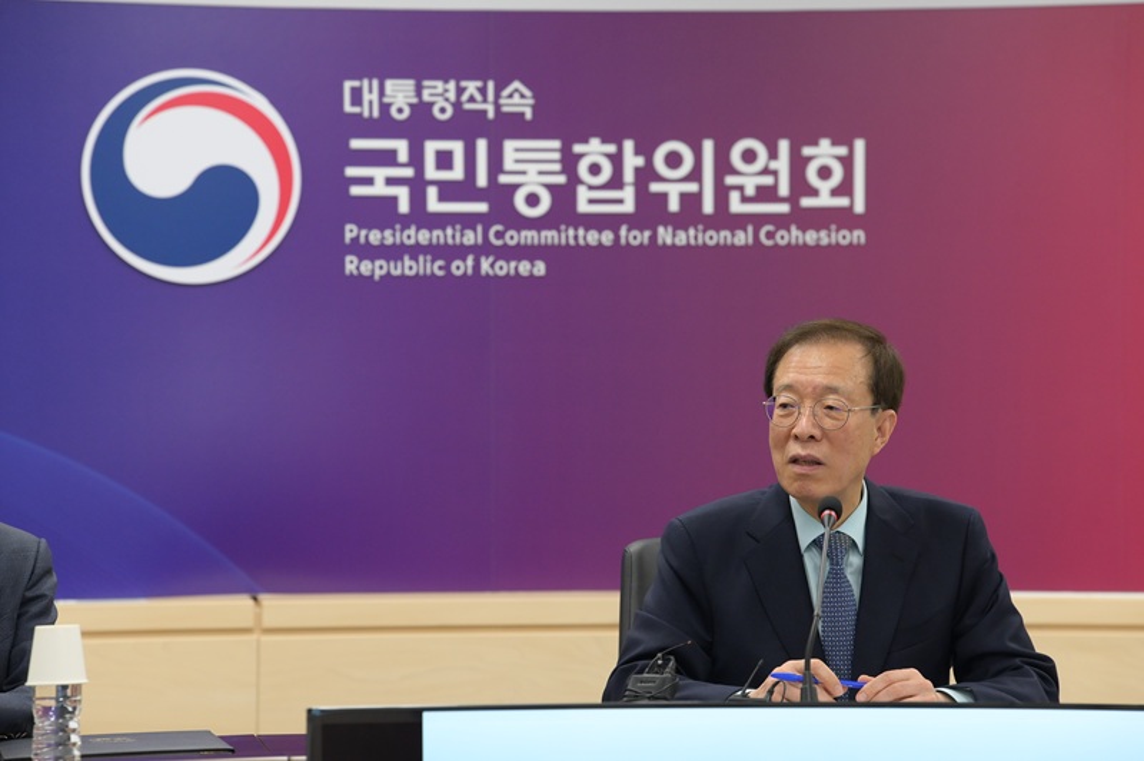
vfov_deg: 9.4
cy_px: 380
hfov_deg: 14.2
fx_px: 4604
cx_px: 572
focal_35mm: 145
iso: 2500
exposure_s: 1/320
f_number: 5
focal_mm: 145
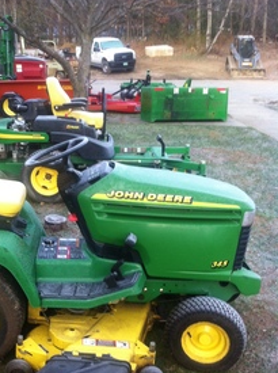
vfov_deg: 36.5
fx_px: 559
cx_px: 74
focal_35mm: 52
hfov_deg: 27.6
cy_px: 248
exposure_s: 1/120
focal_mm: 3.85
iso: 100
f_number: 2.8
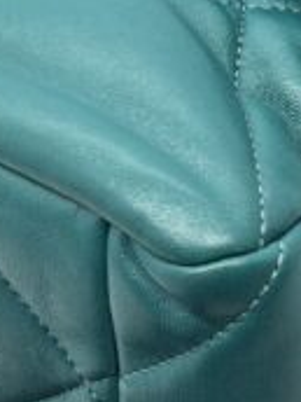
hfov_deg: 9.6
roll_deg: +18.6
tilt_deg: -42.1
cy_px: 164
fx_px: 1797
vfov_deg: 12.7
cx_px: 133
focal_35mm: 155
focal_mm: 5.7
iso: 40
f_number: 1.5
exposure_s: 1/100
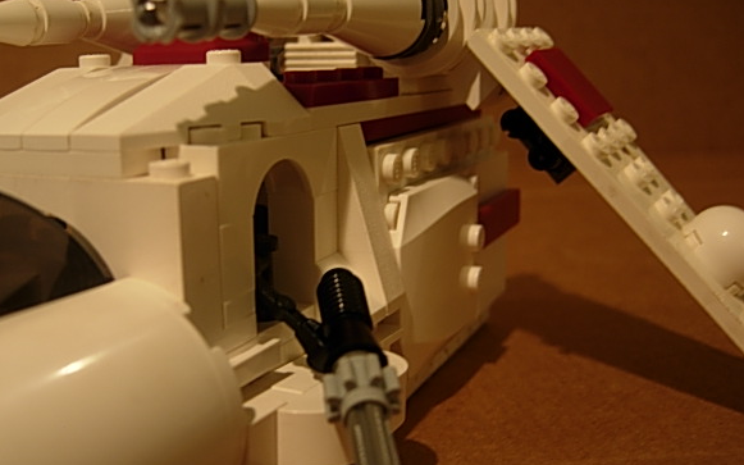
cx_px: 338
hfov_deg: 47.1
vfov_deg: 30.5
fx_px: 852
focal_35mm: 42
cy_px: 264
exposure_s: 1/4.6
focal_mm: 7.5
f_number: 2.7
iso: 50
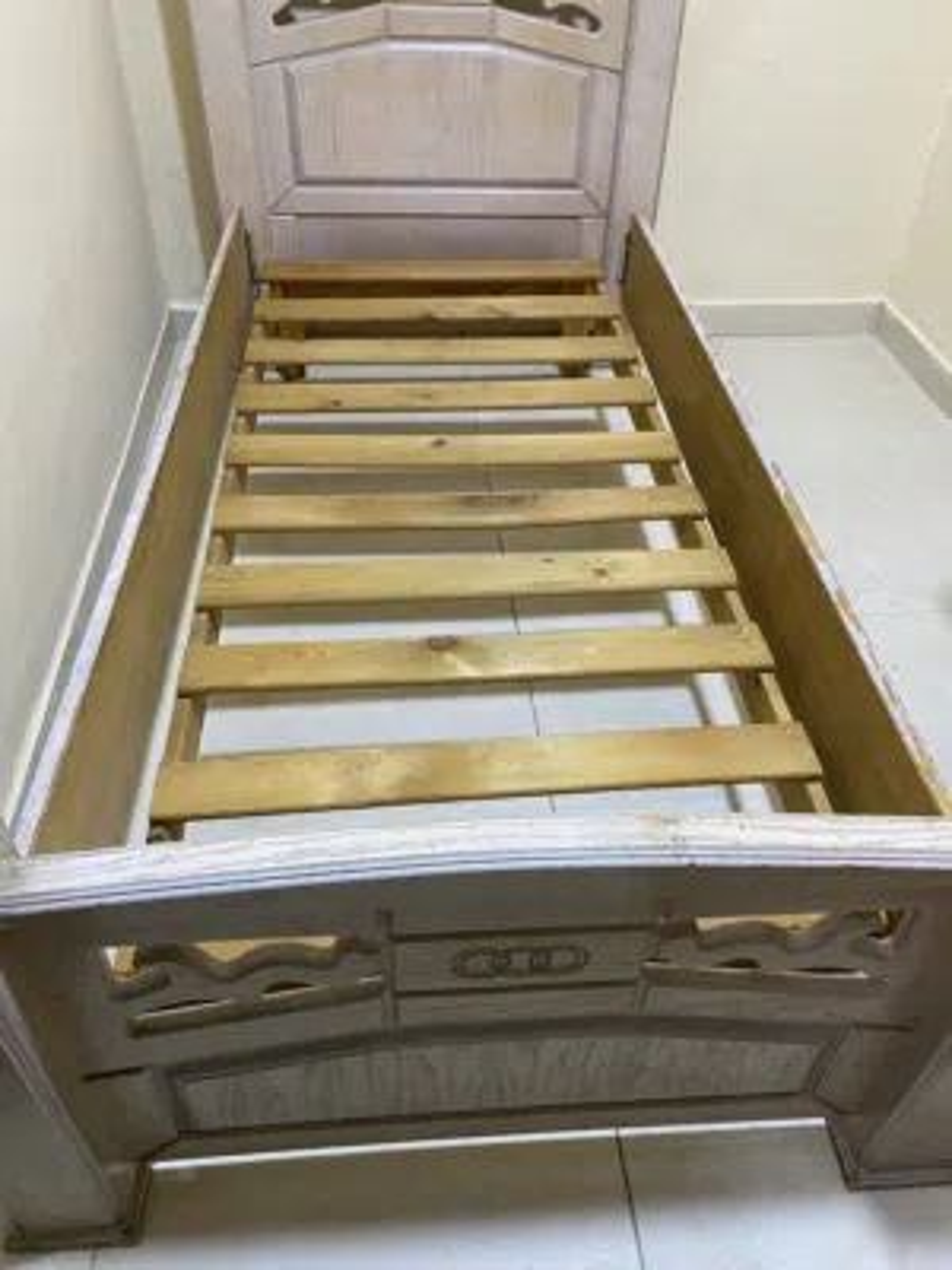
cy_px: 635
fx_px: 953
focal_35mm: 26
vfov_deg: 67.3
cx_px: 476
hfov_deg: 53.1
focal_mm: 4.25
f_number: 1.8
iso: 200
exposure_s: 1/50
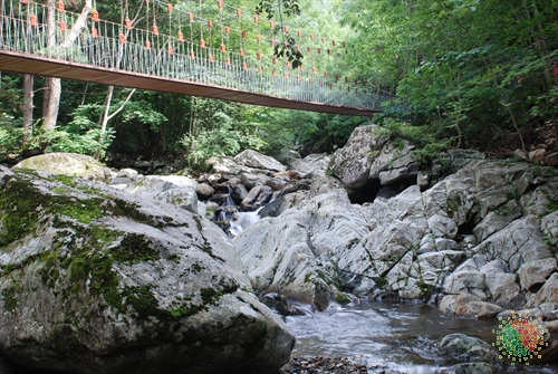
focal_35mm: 36
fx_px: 559
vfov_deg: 37.0
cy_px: 187
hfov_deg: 53.1
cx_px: 279
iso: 100
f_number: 13
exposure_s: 1/8
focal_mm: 24
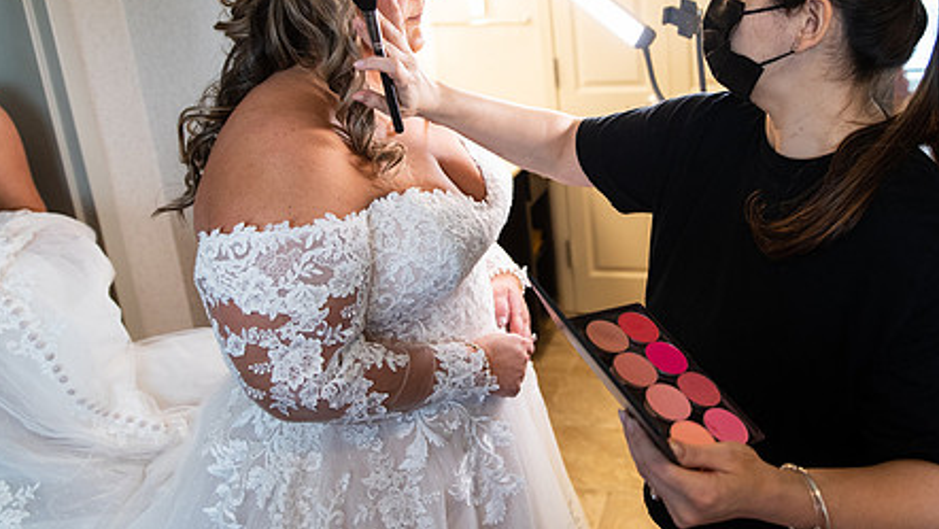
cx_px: 605
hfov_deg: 58.5
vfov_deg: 35.0
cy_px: 141
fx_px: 822
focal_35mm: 33
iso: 2000
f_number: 2.8
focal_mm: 24
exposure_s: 1/500
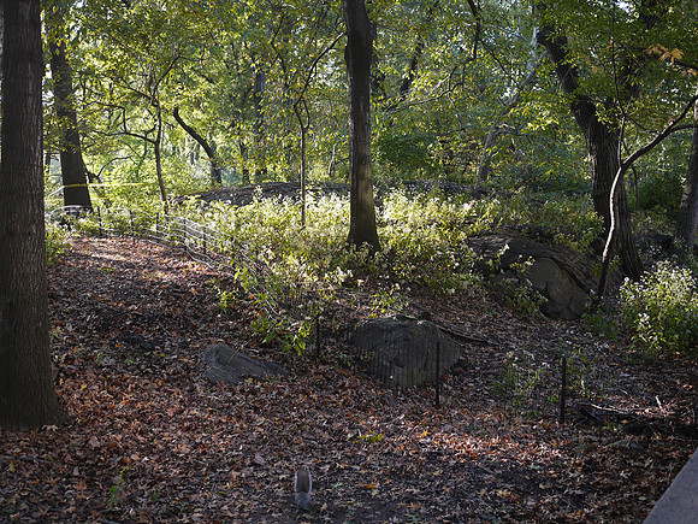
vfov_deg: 36.0
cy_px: 262
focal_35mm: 40
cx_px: 349
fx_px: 807
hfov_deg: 46.8
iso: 100
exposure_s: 1/125
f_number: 2.2
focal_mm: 20
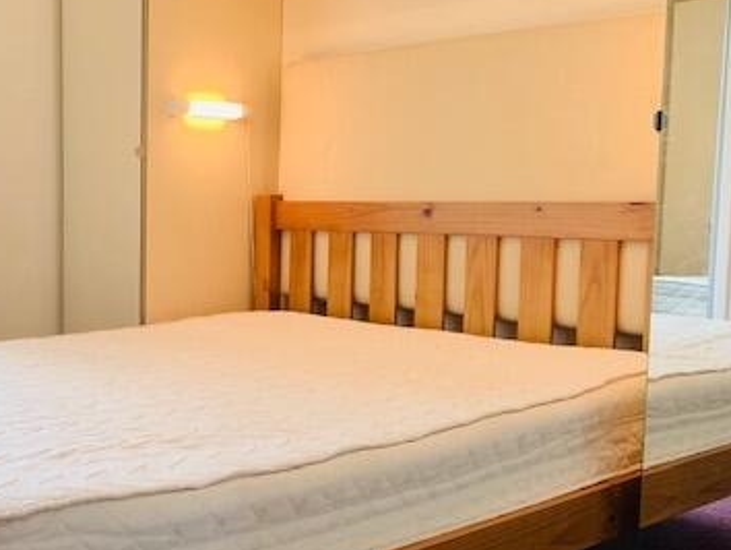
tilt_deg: -6.4
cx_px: 72
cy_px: 300
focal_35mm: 47
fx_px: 993
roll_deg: -0.9
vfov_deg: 30.9
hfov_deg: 37.7
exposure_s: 1/100
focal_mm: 4.25
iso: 50
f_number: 1.8
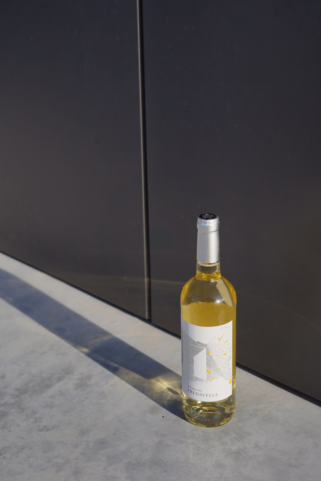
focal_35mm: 60
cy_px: 240
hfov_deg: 22.6
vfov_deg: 33.4
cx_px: 160
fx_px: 802
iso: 160
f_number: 5.6
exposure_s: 1/640
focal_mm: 60
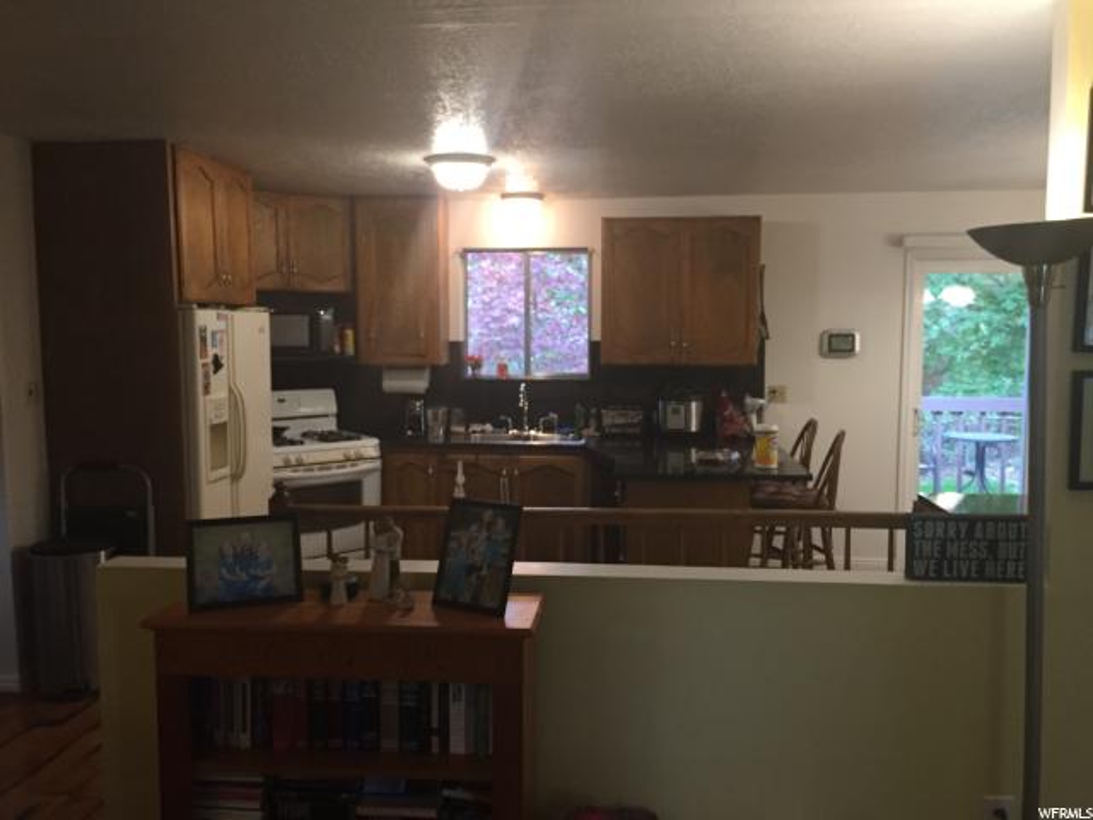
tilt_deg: -5.5
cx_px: 546
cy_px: 410
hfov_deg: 61.7
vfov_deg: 48.2
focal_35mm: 29
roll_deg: +1.0
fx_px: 916
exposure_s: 1/30
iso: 125
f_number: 2.2
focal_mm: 4.15
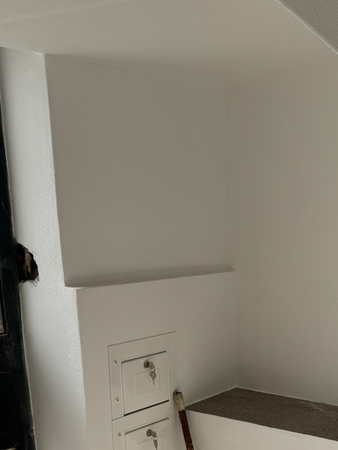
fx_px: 690
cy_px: 435
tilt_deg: -18.0
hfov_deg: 26.7
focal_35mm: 53
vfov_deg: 33.5
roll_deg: -0.7
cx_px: 296
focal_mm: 6.76
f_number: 1.78
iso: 80
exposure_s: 1/3096
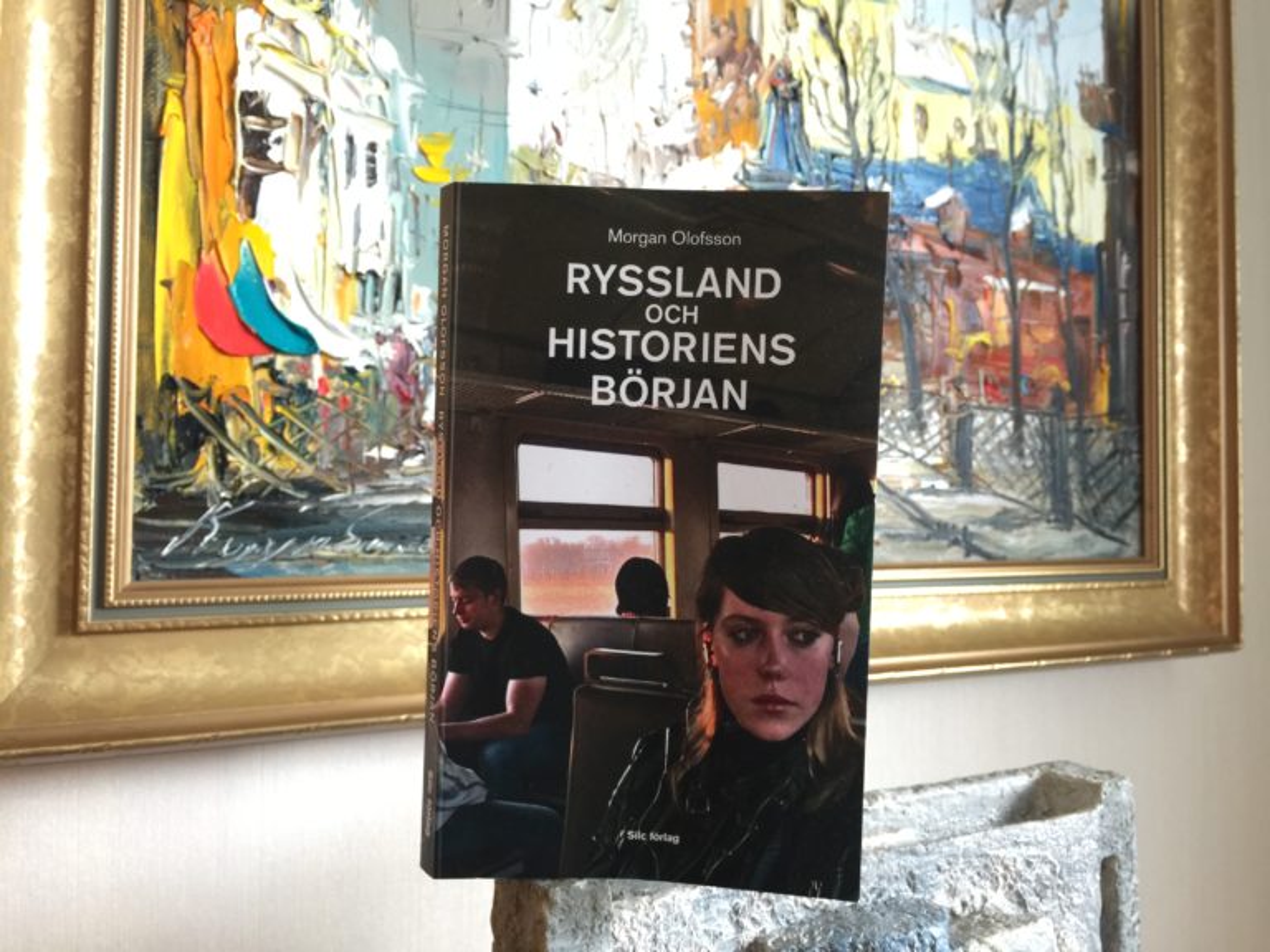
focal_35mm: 29
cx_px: 635
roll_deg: +0.2
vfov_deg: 48.2
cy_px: 476
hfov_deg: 61.7
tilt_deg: +3.5
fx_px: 1064
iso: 64
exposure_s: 1/17
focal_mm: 4.15
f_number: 2.2
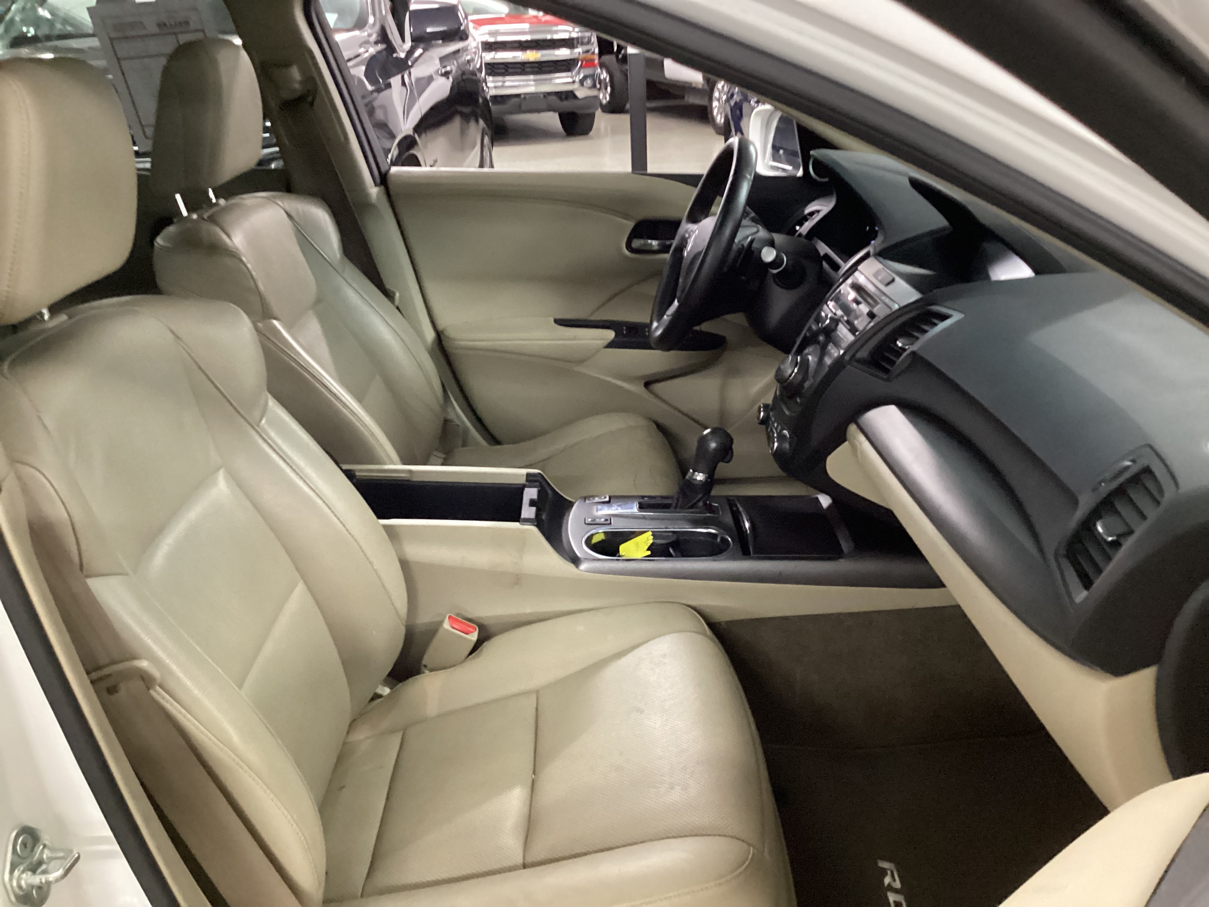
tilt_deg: -24.5
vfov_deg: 45.4
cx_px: 604
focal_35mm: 31
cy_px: 454
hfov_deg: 58.4
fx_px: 1083
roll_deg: +1.9
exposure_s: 1/30
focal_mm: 3.3
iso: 640
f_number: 2.4
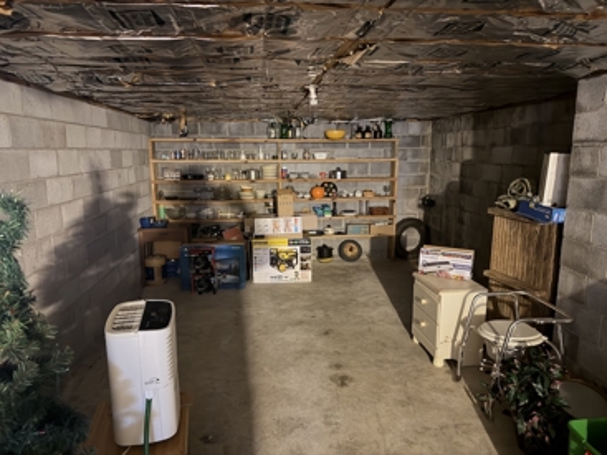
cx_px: 304
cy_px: 228
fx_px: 421
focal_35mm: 24
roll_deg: +0.5
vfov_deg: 56.8
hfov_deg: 71.6
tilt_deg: -10.9
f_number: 1.78
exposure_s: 1/9
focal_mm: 6.76
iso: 1000
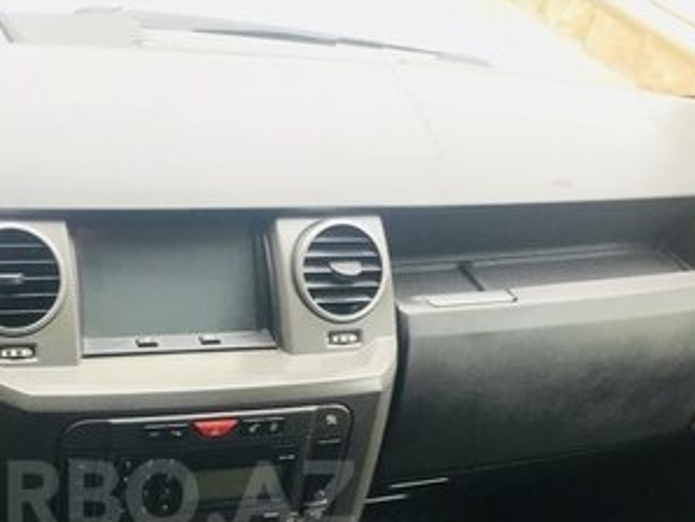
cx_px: 117
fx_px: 1246
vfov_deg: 22.9
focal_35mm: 62
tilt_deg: -36.9
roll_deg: -13.3
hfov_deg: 30.3
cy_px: 495
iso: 25
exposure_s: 1/50
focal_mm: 3.99
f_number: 1.8
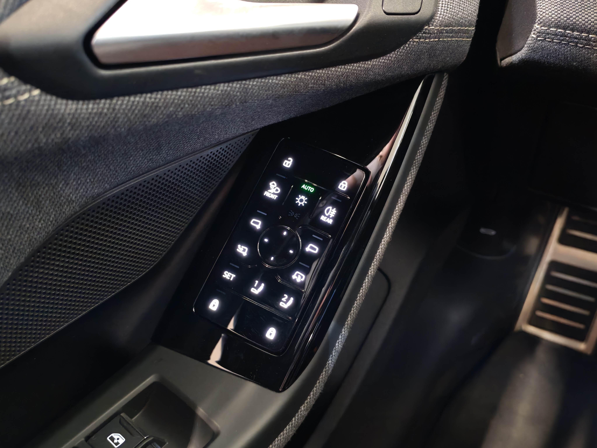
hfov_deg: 58.4
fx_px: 535
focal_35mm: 31
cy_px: 224
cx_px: 298
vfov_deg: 45.4
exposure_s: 1/25
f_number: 1.9
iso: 2937
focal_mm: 6.12
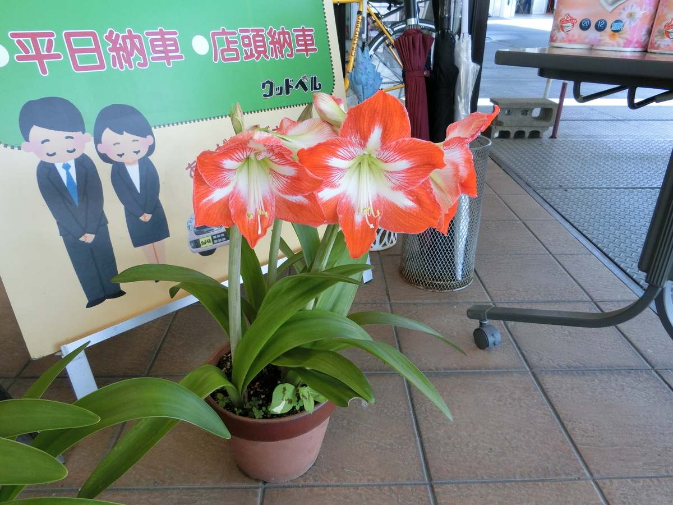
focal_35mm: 25
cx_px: 336
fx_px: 486
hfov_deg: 69.4
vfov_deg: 54.9
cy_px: 252
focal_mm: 4.5
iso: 125
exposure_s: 1/125
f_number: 3.5
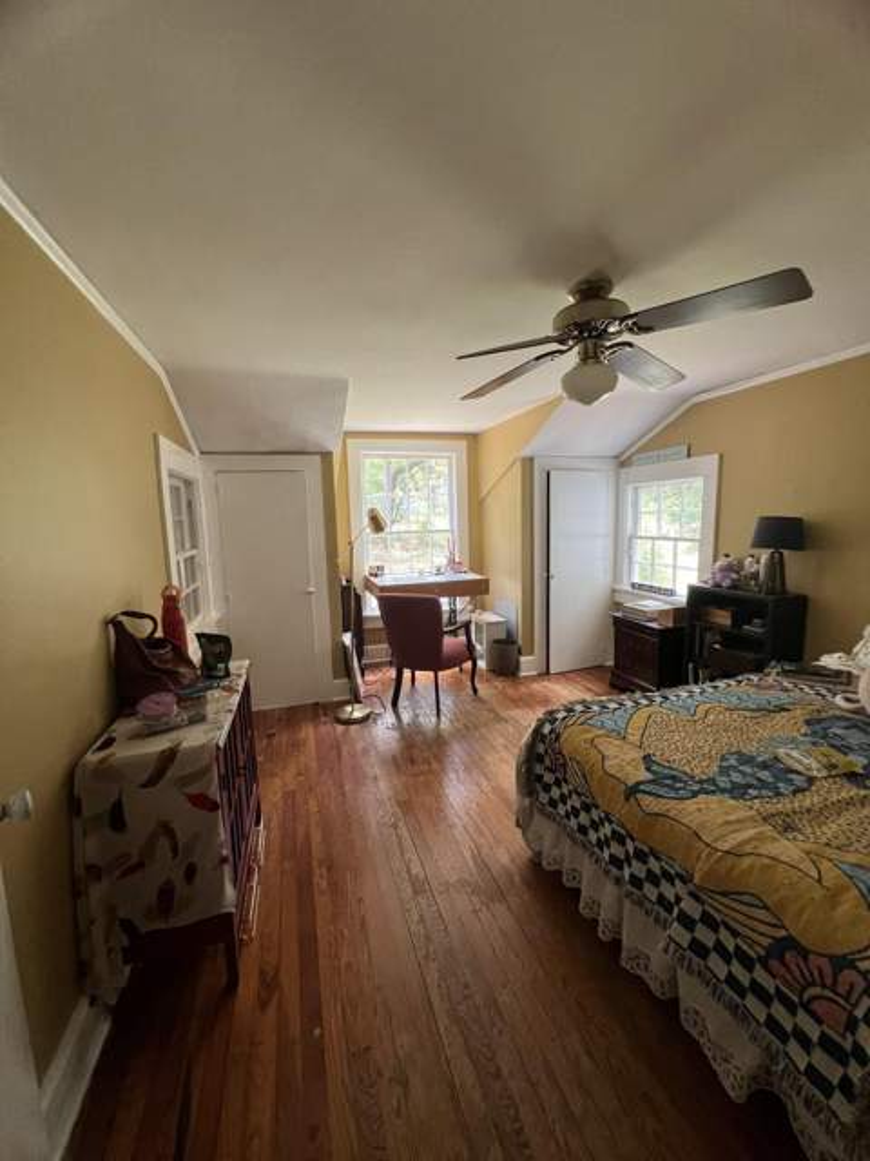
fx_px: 436
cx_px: 435
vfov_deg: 106.2
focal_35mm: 13
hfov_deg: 89.9
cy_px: 580
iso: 125
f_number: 1.8
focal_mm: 1.57
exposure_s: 1/99
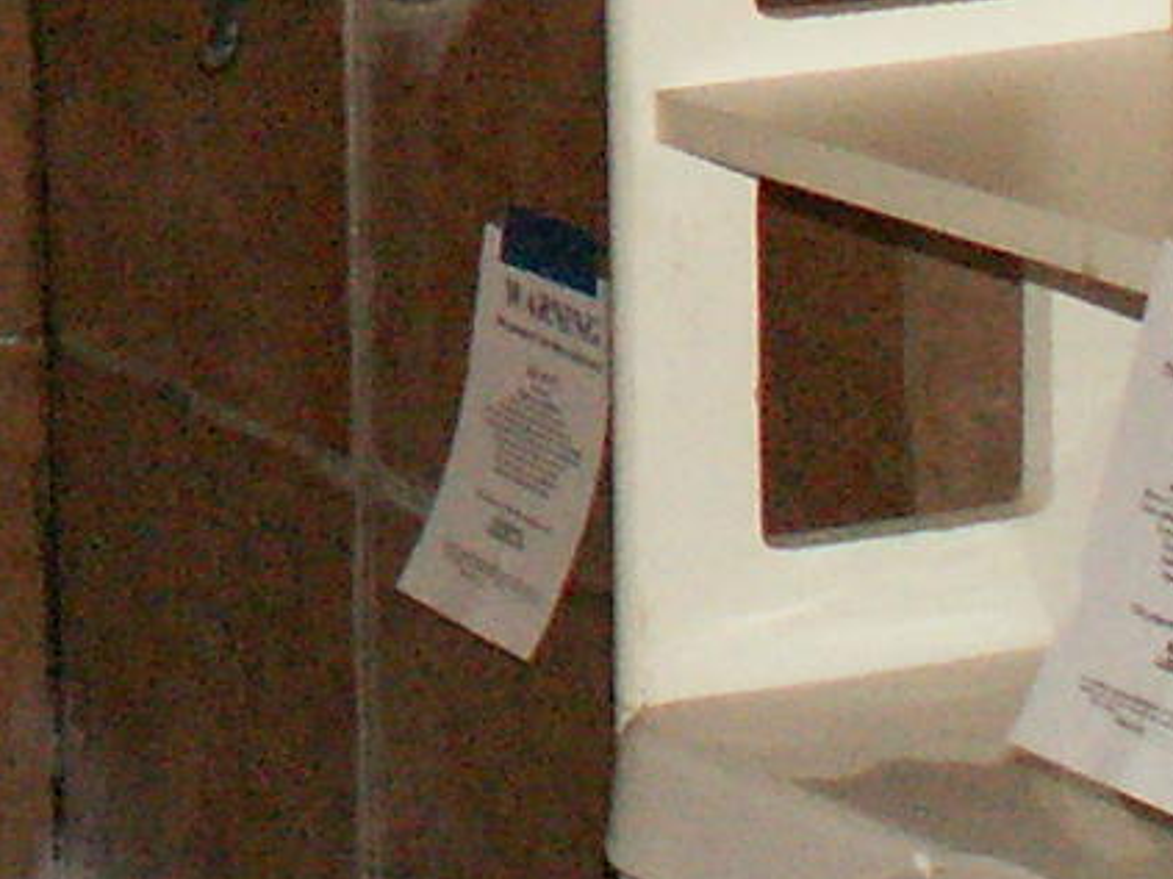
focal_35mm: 212
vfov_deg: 6.8
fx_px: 7182
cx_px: -715
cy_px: -824
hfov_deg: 9.0
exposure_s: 1/40
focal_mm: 5.86
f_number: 2.8
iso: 160
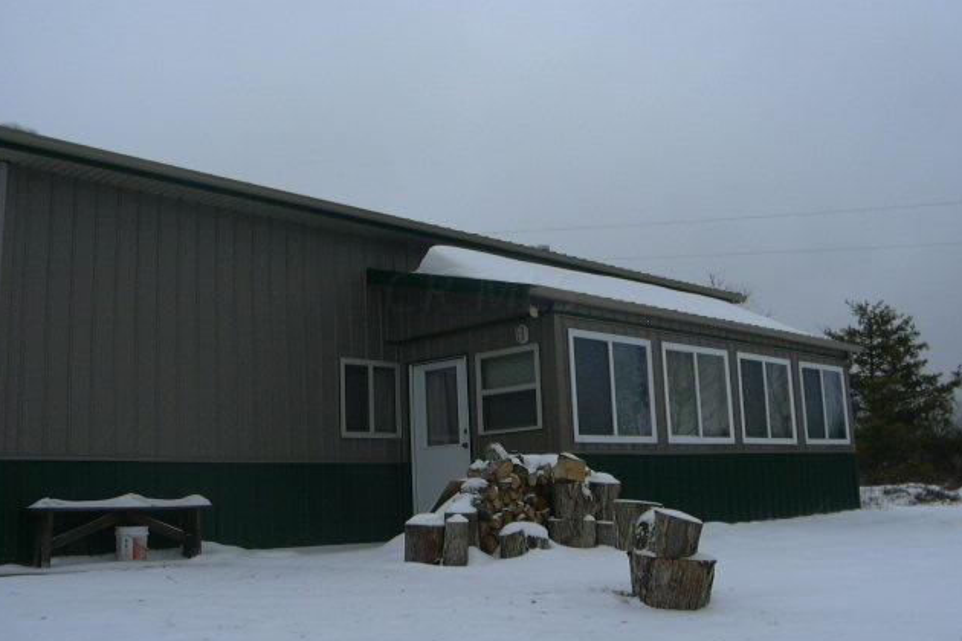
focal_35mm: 37
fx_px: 989
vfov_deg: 35.9
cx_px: 481
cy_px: 292
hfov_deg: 51.9
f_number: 8
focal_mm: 5.4
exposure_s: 1/147
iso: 100
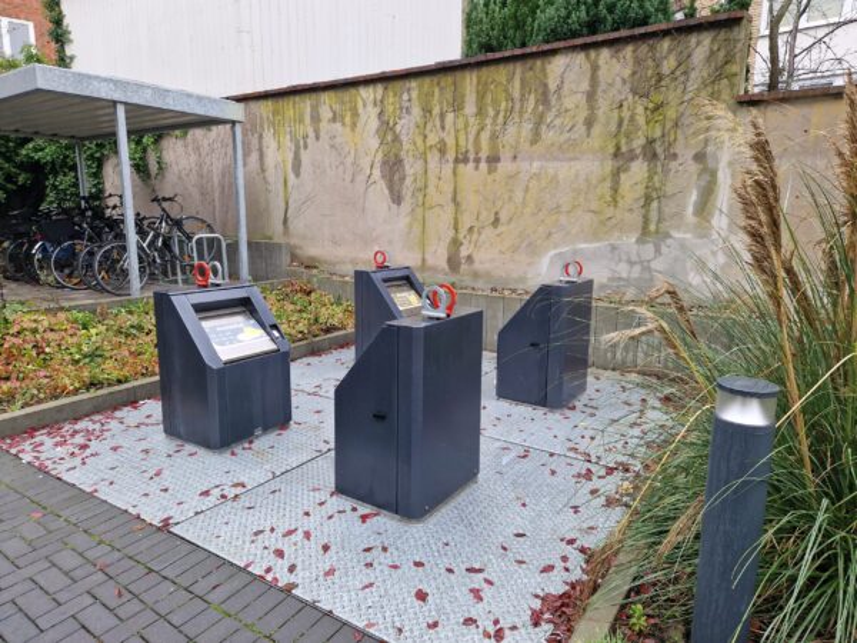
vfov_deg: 58.9
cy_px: 322
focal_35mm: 23
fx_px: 569
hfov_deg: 73.9
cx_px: 428
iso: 50
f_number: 1.8
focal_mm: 5.4
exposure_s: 1/389
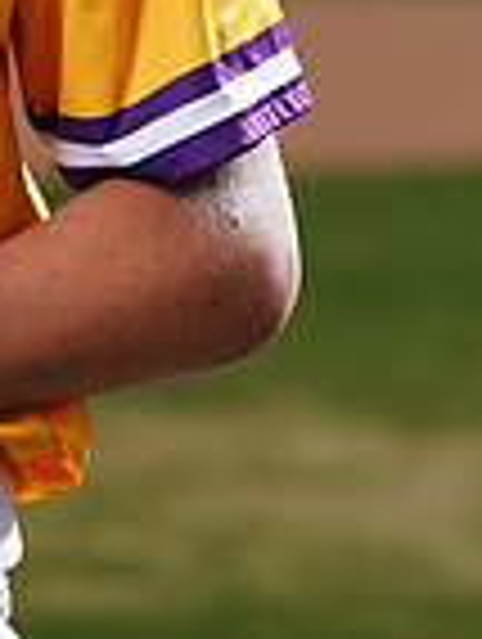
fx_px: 15382
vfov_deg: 2.4
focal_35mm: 831
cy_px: -225
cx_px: -250
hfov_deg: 1.8
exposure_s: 1/250
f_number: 8
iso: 100
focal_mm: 212
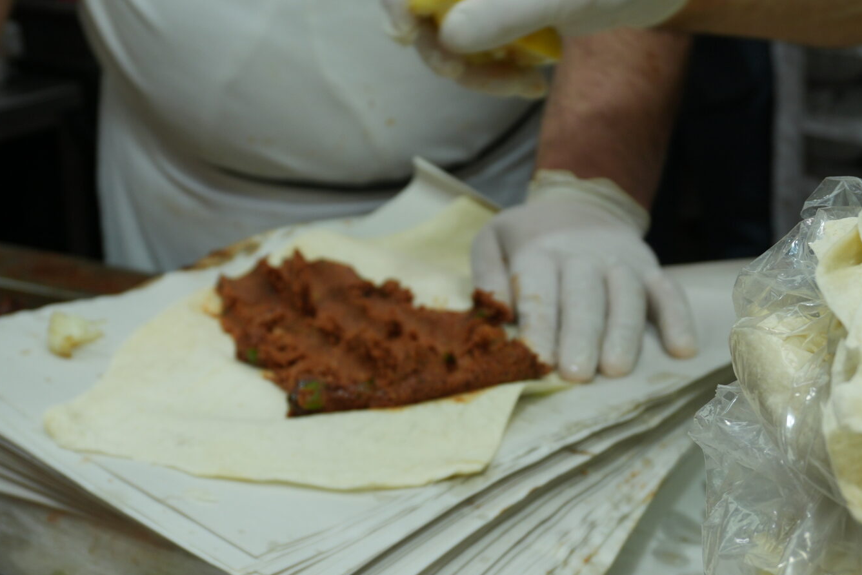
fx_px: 1652
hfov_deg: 29.2
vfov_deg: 19.7
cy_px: 293
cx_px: 394
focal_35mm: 69
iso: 200
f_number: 5
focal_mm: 24
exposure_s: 1/160
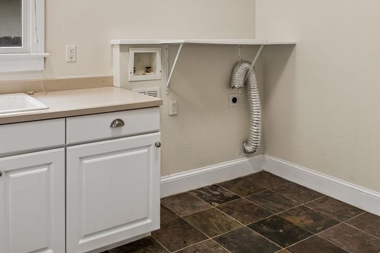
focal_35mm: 35
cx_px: 132
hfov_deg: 53.5
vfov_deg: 36.7
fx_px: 369
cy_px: 55
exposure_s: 1/13
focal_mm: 17
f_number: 9
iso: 400
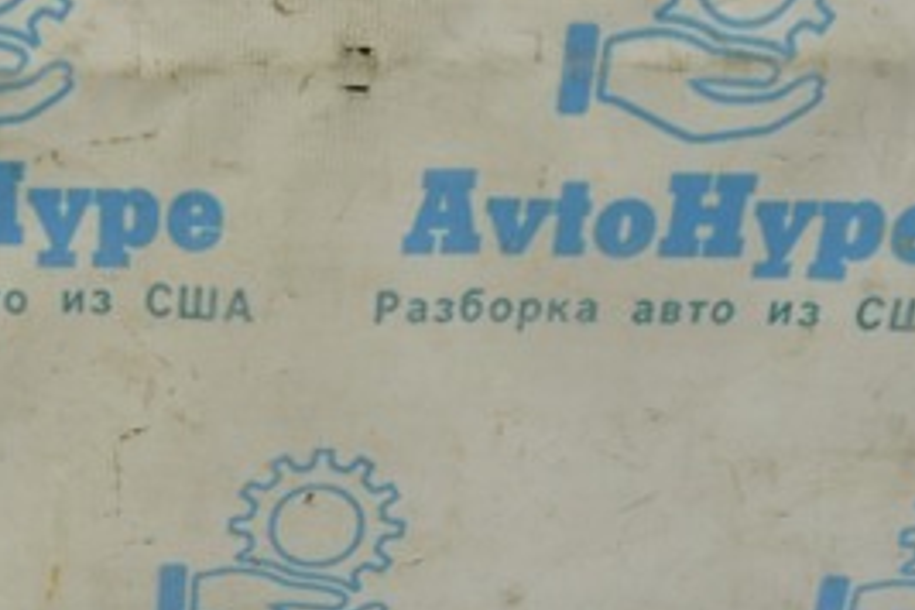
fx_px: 2008
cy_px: 643
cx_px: -41
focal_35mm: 79
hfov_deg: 24.3
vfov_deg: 16.8
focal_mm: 22
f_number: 5.6
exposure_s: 1/25
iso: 400
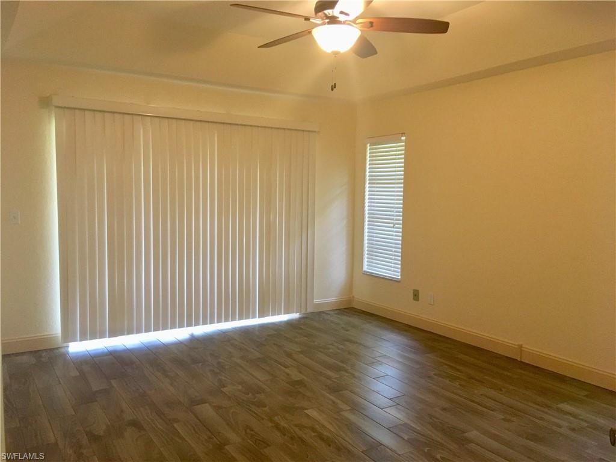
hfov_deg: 61.7
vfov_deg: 48.2
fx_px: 516
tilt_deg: -2.1
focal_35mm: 29
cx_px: 308
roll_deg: -1.8
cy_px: 231
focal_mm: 4.15
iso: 200
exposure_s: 1/30
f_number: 2.2
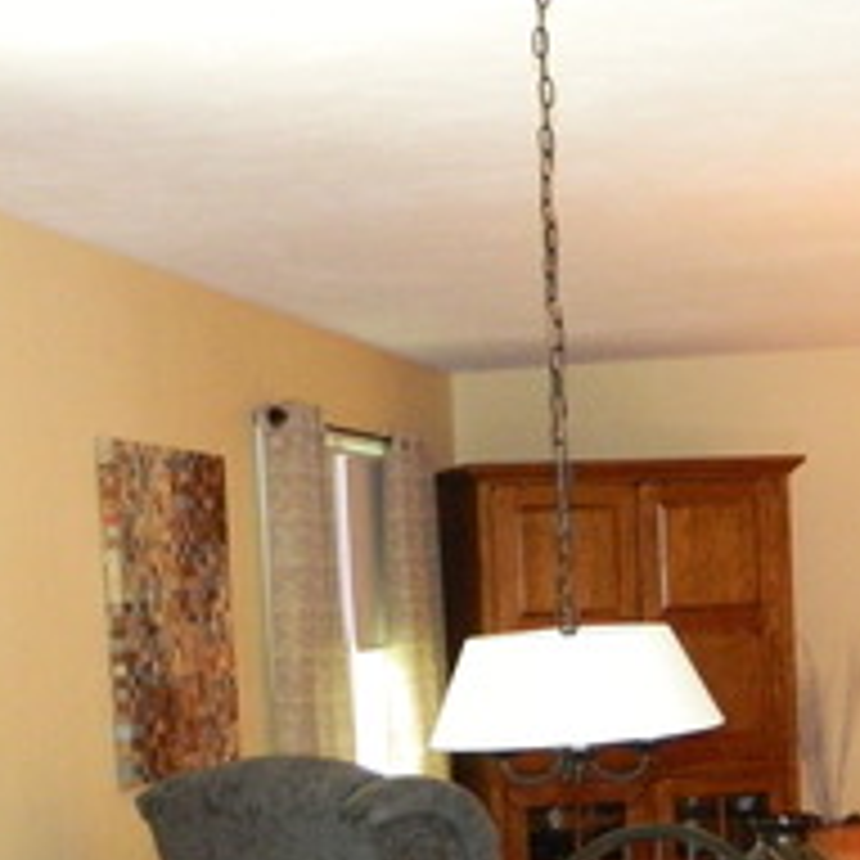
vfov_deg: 20.3
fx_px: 2333
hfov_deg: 20.8
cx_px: 563
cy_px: 833
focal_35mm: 83
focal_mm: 5.1
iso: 500
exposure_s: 1/30
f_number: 3.2
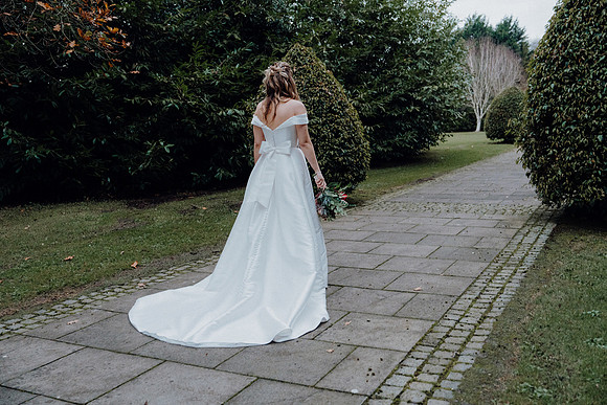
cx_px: 304
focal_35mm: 36
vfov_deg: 36.9
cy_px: 202
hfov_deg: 53.1
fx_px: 607
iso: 4000
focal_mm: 36
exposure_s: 1/200
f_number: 3.5
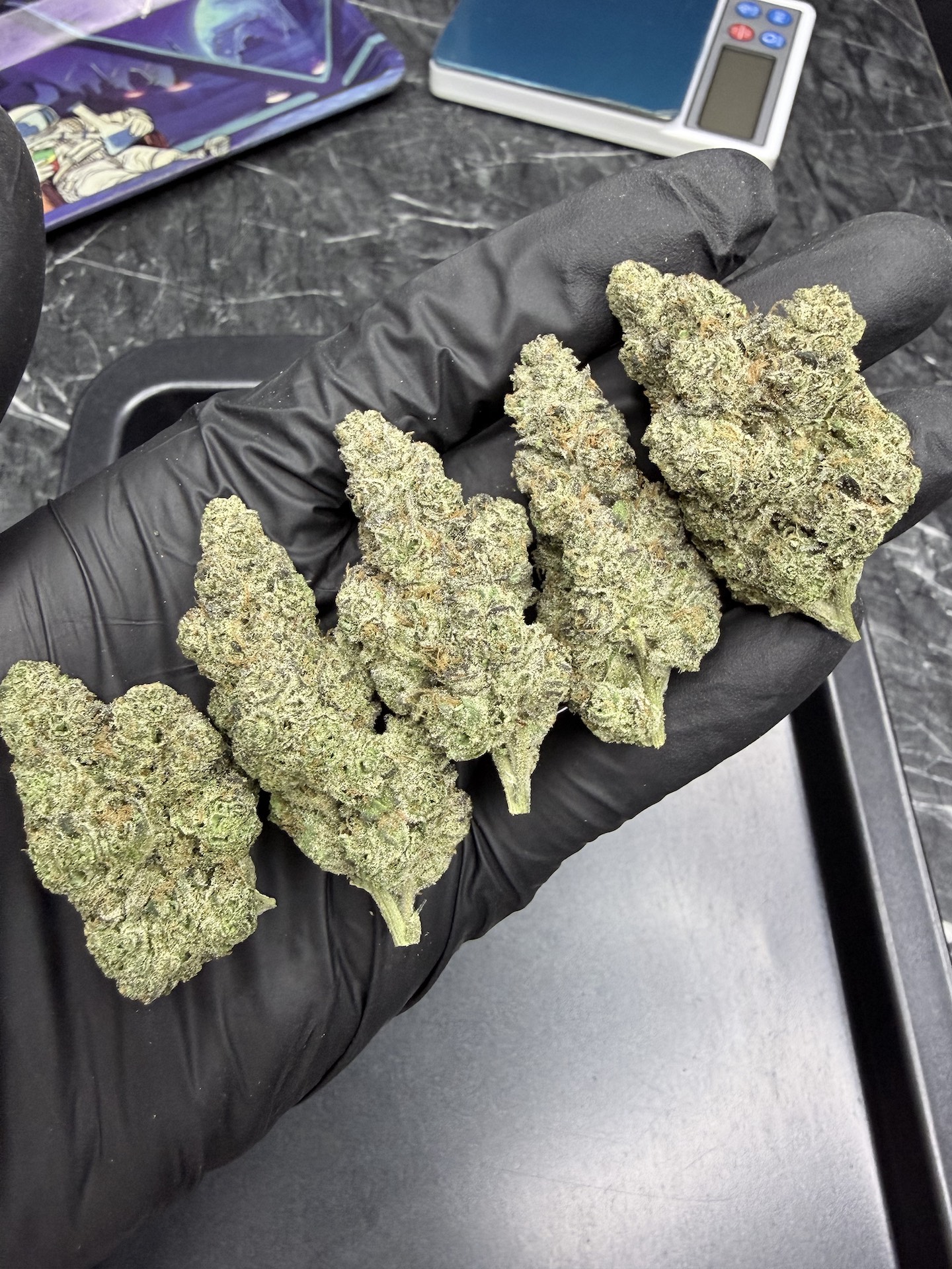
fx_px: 880
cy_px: 634
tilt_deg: -64.2
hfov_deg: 56.8
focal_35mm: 24
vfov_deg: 71.6
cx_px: 476
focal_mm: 2.22
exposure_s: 1/50
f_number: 2.2
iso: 160
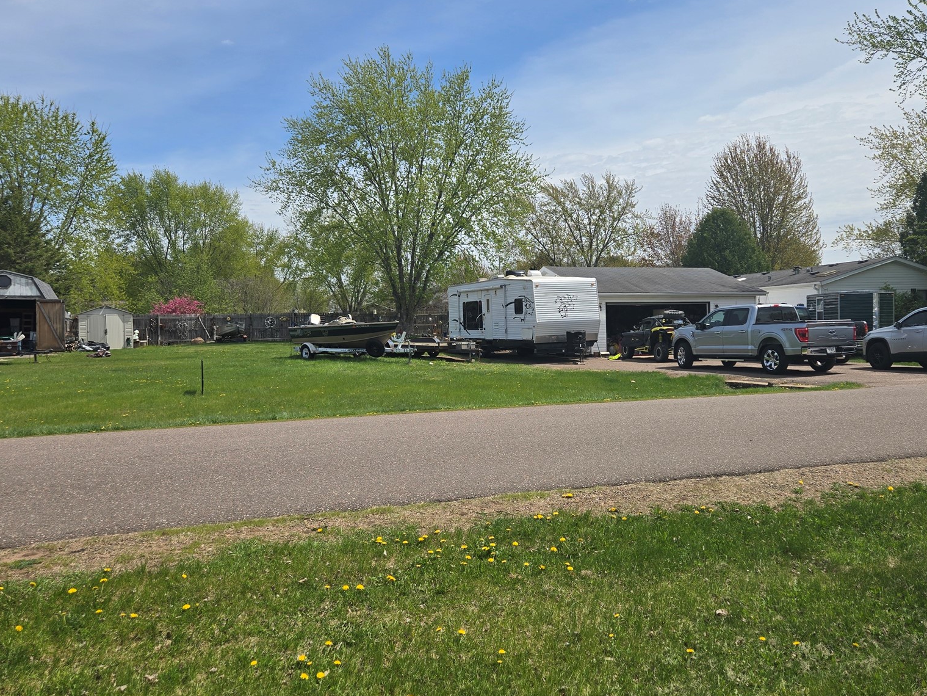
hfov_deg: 58.3
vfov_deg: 45.5
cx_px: 494
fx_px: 830
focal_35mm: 31
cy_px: 338
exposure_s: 1/2404
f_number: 1.8
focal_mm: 5.4
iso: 25
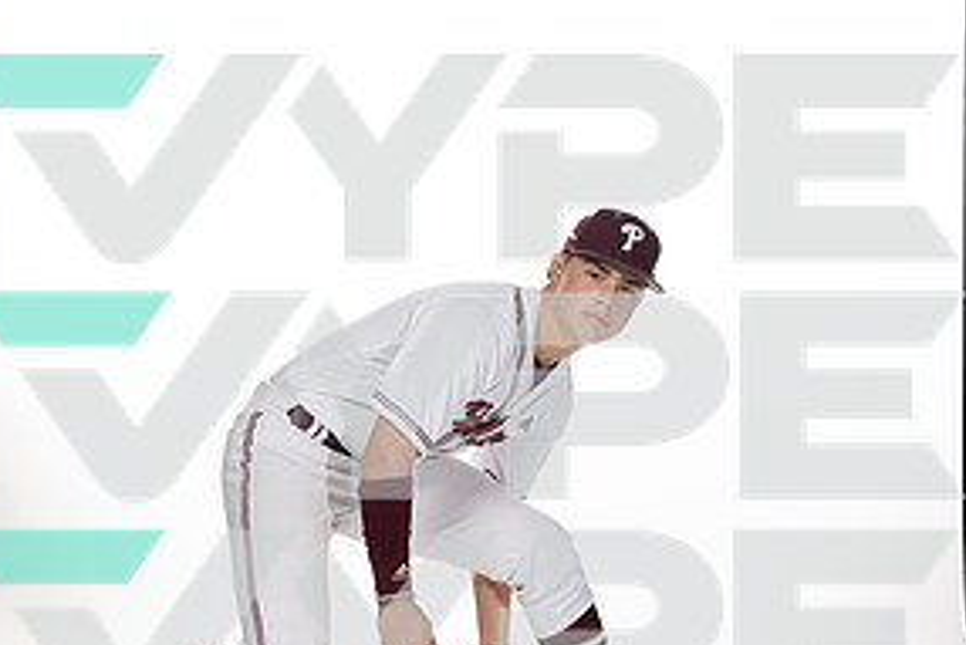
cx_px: 466
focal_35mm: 77
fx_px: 2067
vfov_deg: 17.7
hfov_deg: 26.3
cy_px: 398
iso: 400
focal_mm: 49
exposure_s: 1/250
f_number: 6.3
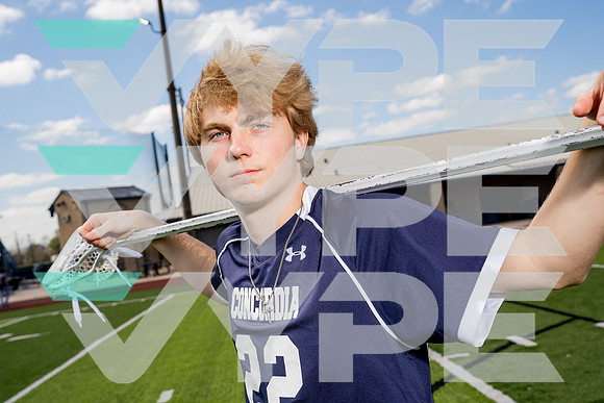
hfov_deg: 42.7
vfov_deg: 29.3
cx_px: 302
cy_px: 202
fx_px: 772
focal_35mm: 46
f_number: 8
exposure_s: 1/250
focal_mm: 46
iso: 100
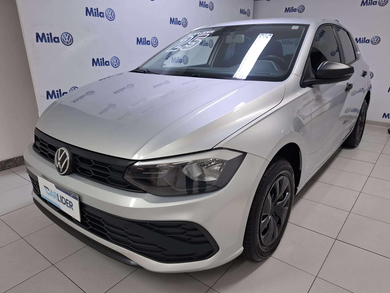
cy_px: 152
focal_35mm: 24
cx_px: 201
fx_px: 270
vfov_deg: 56.8
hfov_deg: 71.6
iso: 200
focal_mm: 5.54
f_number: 1.8
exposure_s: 1/60
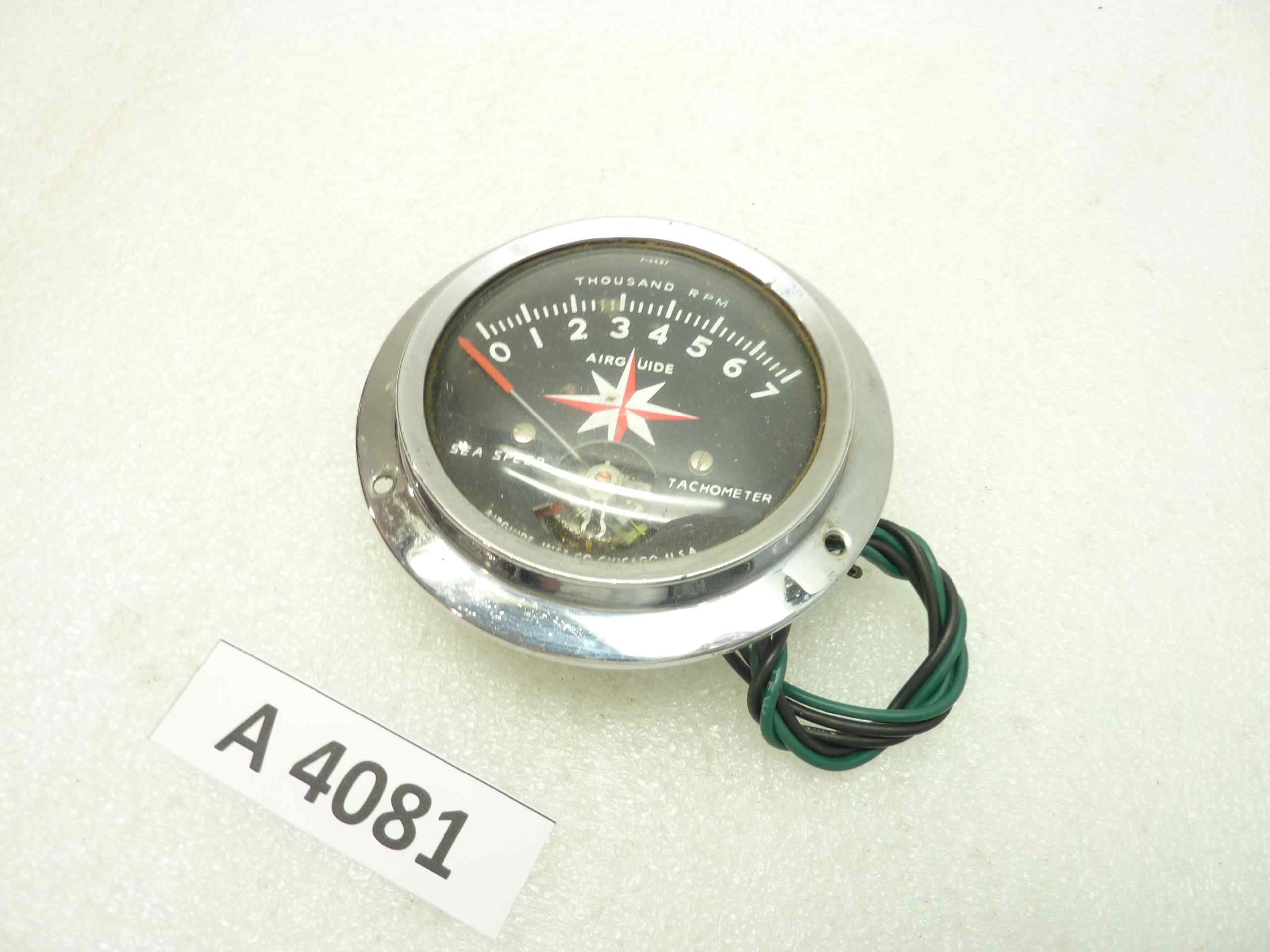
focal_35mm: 25
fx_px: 917
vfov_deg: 54.9
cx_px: 635
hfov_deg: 69.4
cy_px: 476
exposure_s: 1/13
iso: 80
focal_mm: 4.1
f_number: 3.3
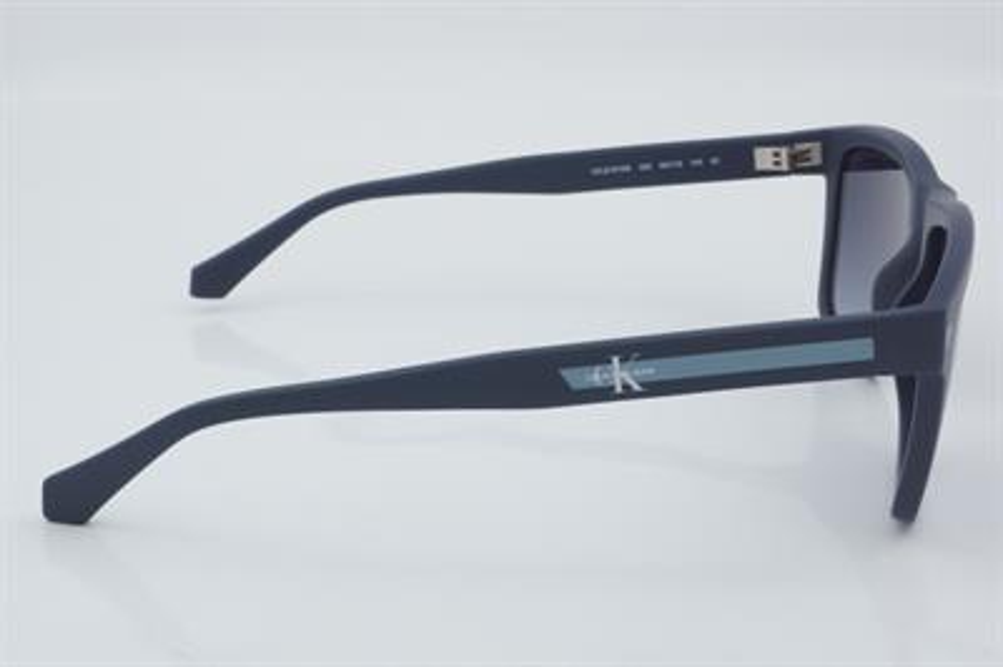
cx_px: 502
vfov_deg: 20.1
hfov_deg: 29.9
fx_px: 1879
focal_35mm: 68
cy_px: 334
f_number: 32
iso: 100
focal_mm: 45
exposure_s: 1/4
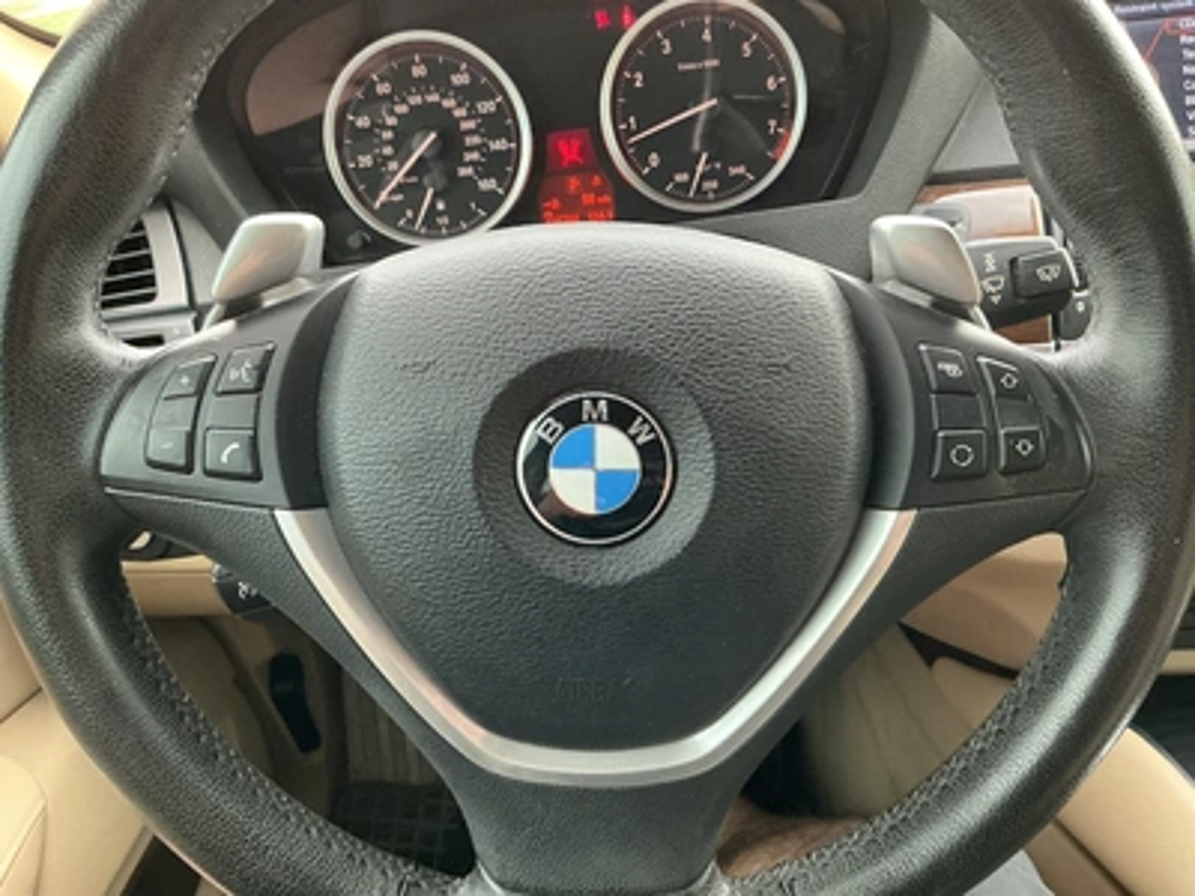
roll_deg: +9.2
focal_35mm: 28
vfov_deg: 49.7
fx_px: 967
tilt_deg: -29.4
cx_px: 598
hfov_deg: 63.4
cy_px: 448
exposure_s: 1/60
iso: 200
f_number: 1.8
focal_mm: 3
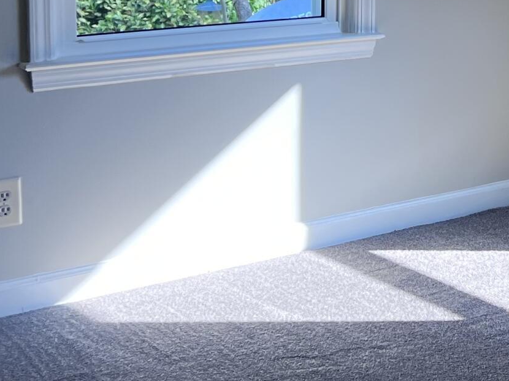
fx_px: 1382
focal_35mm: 94
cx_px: 740
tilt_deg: -7.6
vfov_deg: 15.5
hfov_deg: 18.7
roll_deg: -3.1
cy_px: 33
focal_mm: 5.7
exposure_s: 1/163
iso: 50
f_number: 1.5
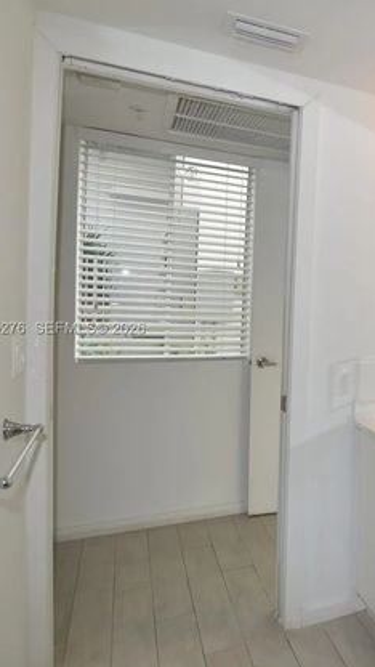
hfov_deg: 32.6
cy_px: 329
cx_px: 458
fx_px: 513
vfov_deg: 66.1
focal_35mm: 29
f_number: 5
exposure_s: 1/100
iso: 200
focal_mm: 18
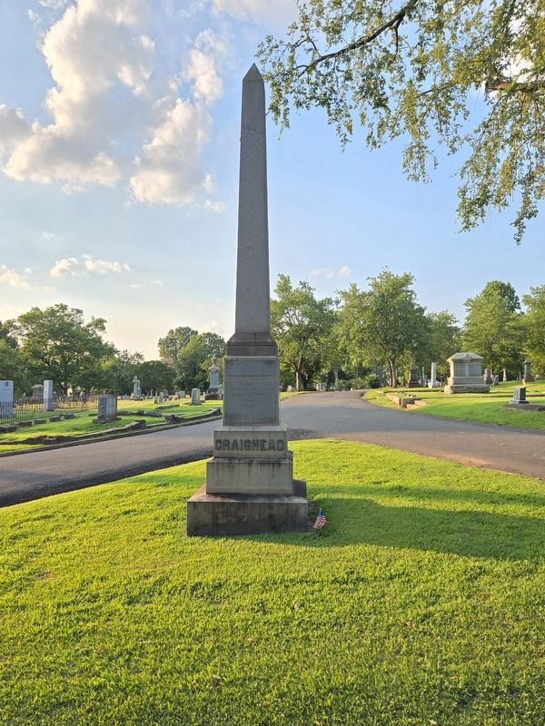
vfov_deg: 73.9
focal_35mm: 23
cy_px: 363
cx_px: 272
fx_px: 483
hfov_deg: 58.9
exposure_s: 1/400
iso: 25
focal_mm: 5.4
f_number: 1.8
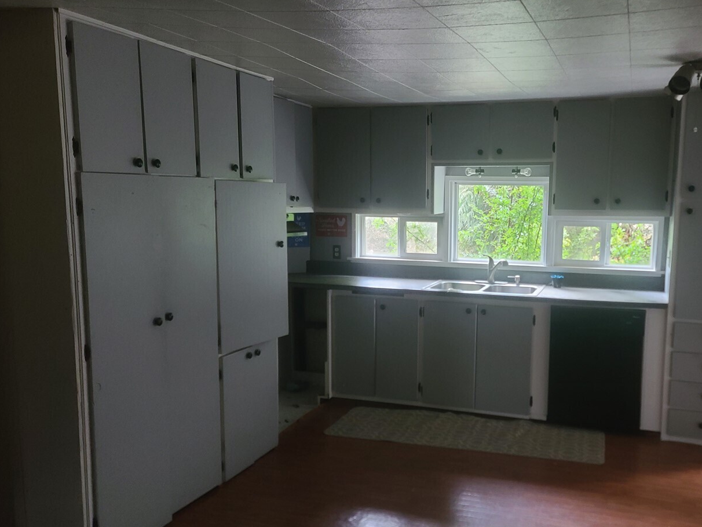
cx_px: 438
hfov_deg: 54.7
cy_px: 267
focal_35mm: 33
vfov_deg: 42.9
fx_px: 669
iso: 400
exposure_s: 1/40
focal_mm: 7
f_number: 1.8
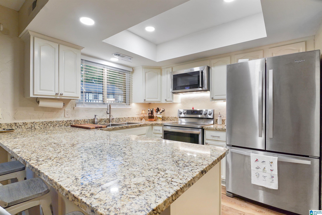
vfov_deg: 73.7
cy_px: 108
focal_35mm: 16
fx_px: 143
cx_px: 161
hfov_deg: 96.7
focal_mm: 11
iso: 200
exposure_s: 1/6
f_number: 10
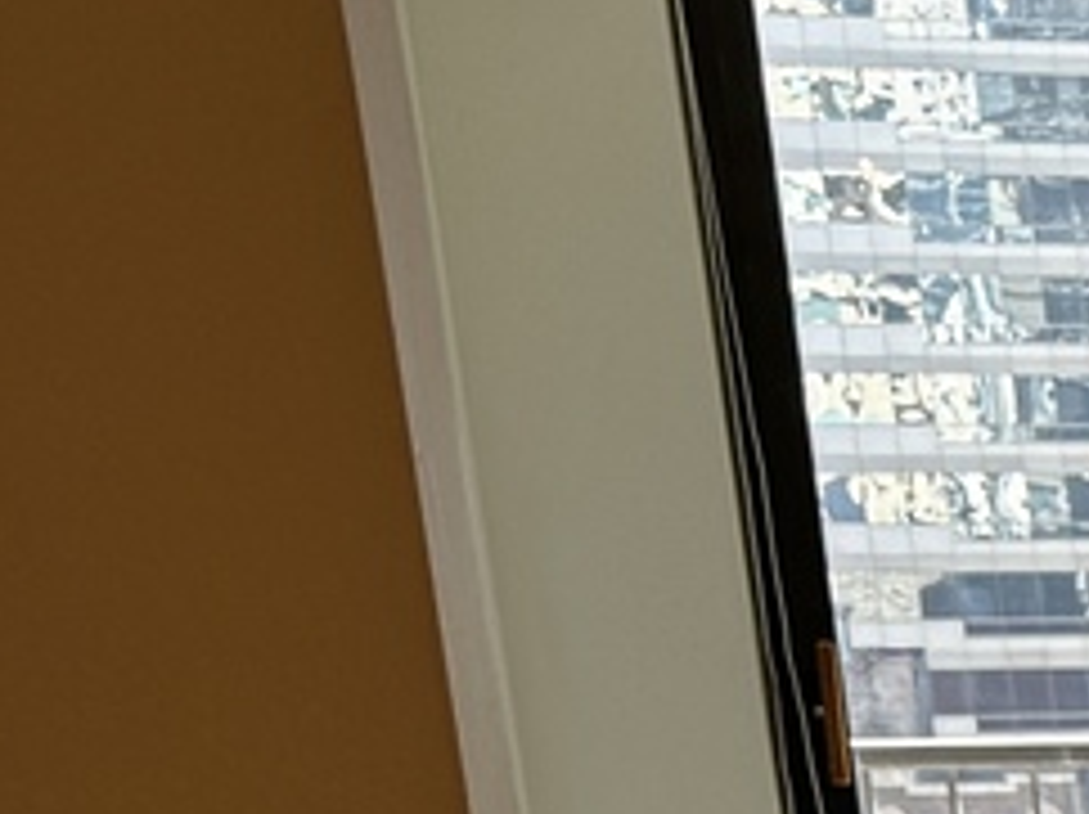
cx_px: 3110
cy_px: 1830
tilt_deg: -16.2
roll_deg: +0.2
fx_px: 4494
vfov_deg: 9.4
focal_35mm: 143
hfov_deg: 10.5
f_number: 1.78
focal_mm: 6.76
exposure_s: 1/144
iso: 64
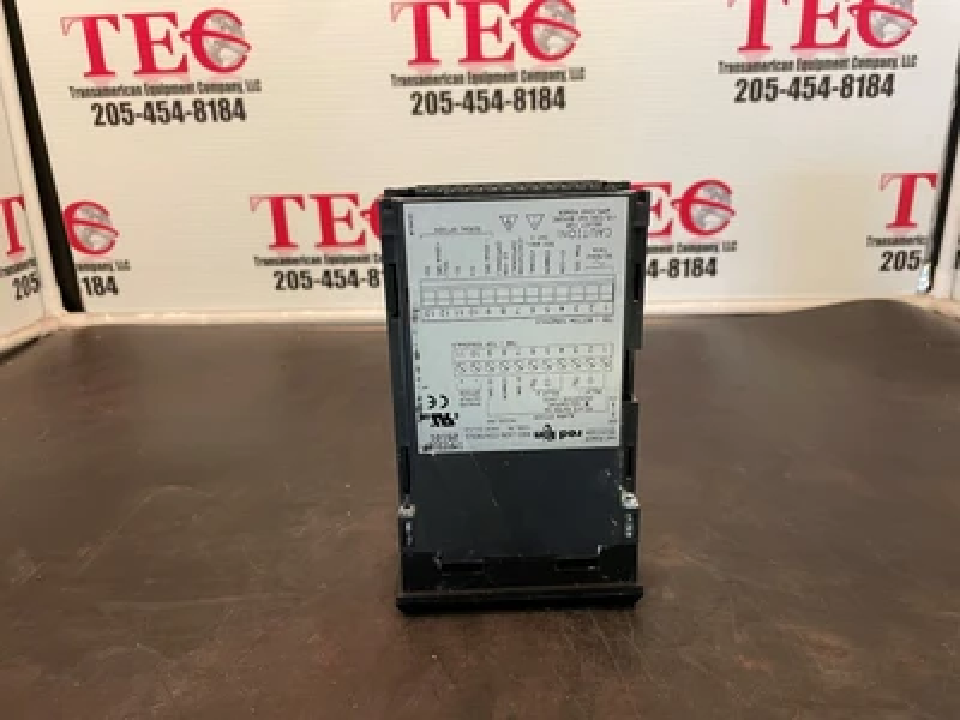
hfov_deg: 67.3
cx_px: 480
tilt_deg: -18.8
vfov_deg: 53.1
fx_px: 721
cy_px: 360
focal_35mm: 26
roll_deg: +2.0
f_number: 1.6
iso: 200
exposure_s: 1/59
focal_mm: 4.2
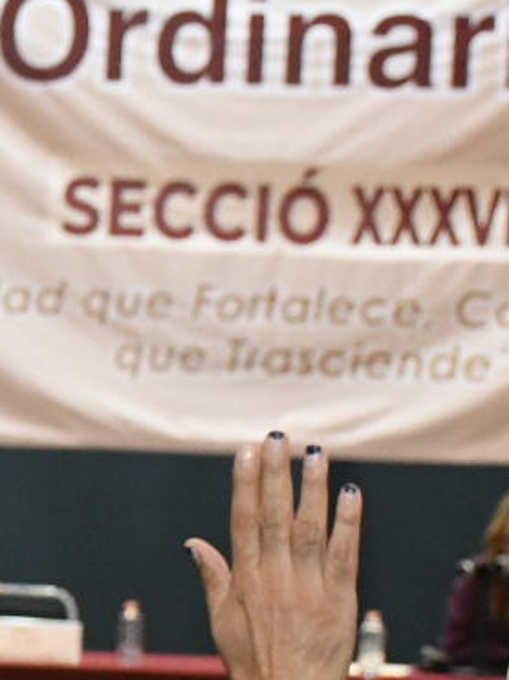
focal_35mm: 214
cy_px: 614
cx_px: -377
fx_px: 4198
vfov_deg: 9.2
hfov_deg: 6.8
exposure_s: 1/100
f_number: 5.6
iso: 5000
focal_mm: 34
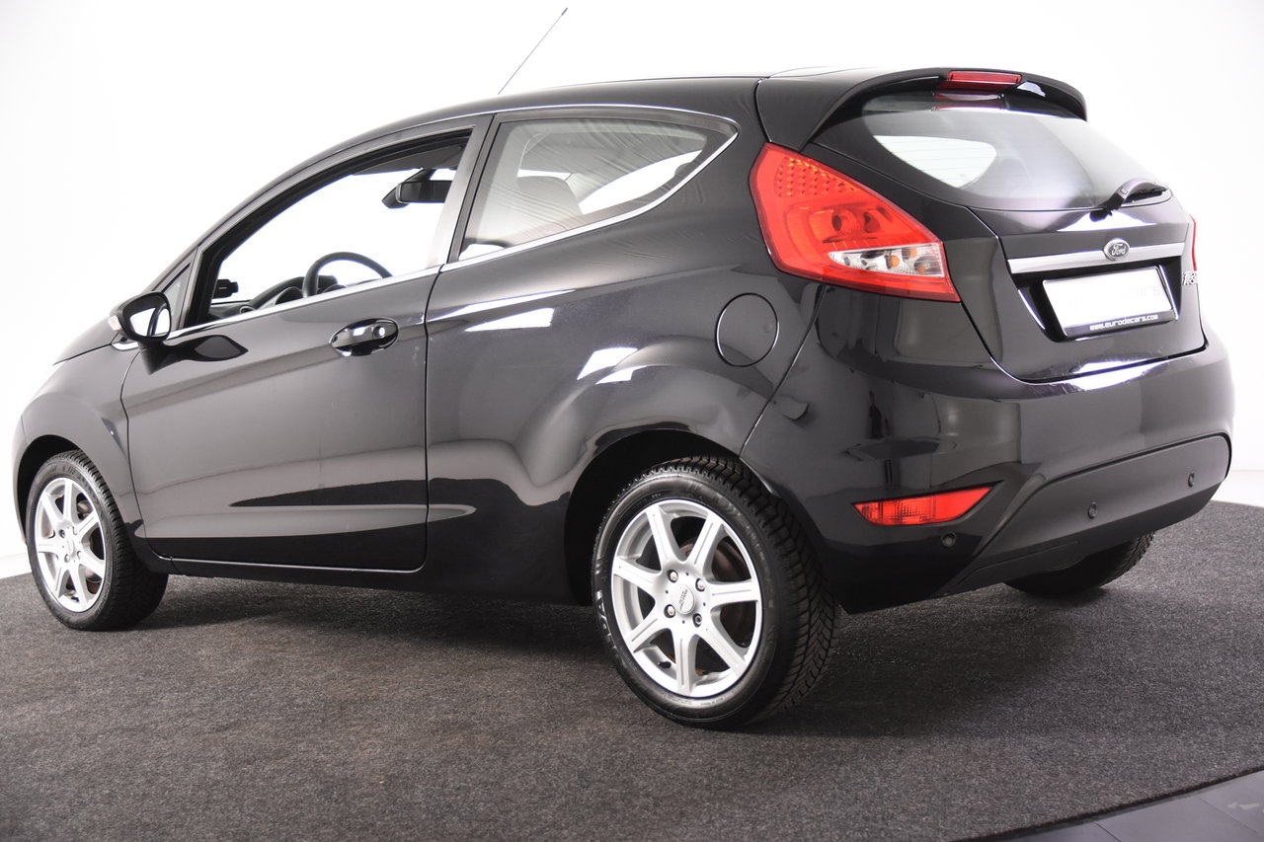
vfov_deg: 26.5
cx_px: 632
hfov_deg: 38.9
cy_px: 421
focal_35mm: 51
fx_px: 1790
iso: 1600
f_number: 4
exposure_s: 1/60
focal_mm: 34
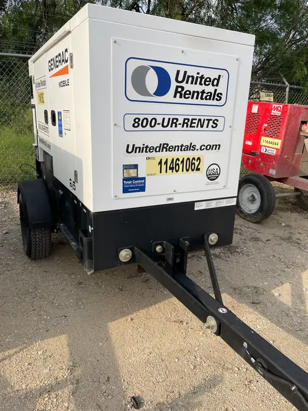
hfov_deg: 53.1
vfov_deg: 67.3
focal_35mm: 26
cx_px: 154
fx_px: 308
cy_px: 206
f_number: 1.6
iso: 32
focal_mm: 4.2
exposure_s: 1/2053
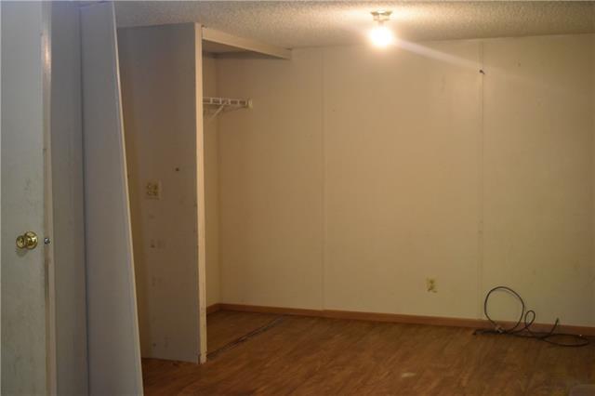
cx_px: 298
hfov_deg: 41.1
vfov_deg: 28.0
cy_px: 198
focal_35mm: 48
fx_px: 793
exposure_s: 1/60
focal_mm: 32
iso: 2800
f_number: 4.5
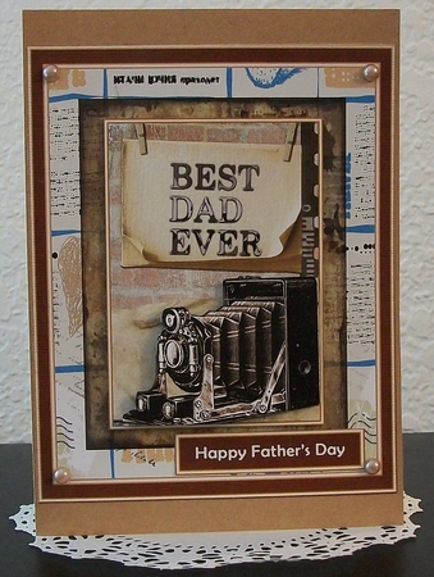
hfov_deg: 44.3
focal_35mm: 32
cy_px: 288
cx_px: 217
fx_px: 533
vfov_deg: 56.7
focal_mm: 5.7
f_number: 2.9
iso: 220
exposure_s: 1/8
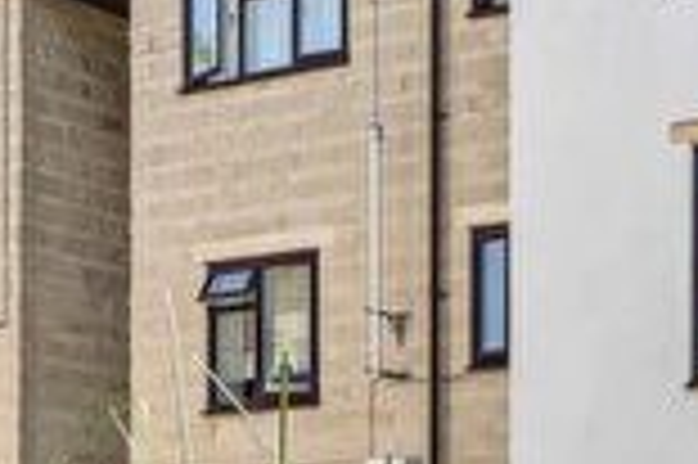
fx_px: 1535
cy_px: 97
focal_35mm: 79
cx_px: 1261
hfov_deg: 19.3
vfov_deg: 17.1
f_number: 8
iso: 100
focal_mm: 17.5
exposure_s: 1/125
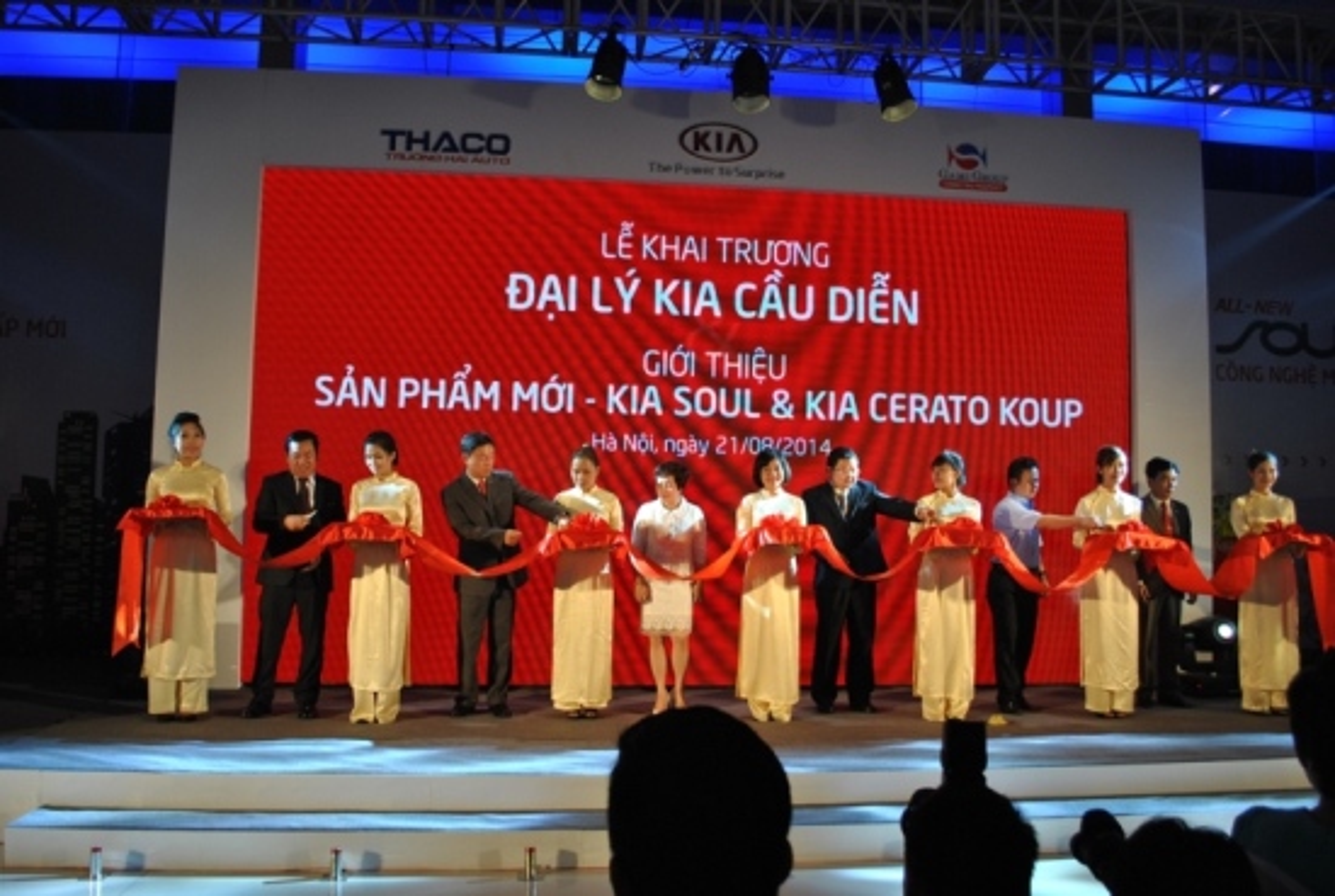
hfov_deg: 67.3
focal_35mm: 27
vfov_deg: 48.1
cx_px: 668
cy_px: 448
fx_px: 1003
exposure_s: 1/60
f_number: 4
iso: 200
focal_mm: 18
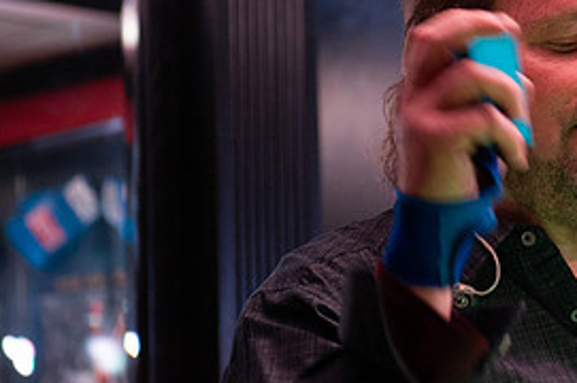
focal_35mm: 150
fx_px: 2401
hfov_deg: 13.6
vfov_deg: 9.1
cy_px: 123
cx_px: 520
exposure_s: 1/40
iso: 4000
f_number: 4
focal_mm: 70
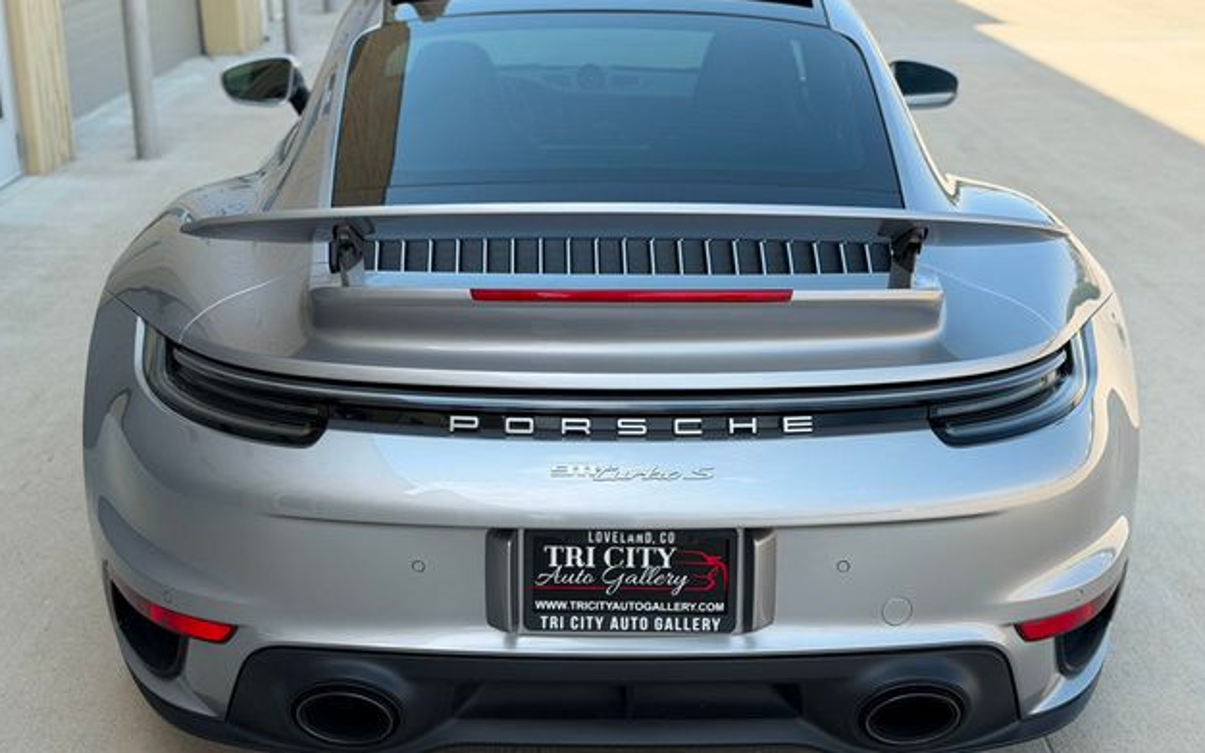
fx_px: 1707
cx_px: 608
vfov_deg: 24.9
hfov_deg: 38.9
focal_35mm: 52
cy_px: 385
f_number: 1.78
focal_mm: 6.76
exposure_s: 1/2146
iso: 64
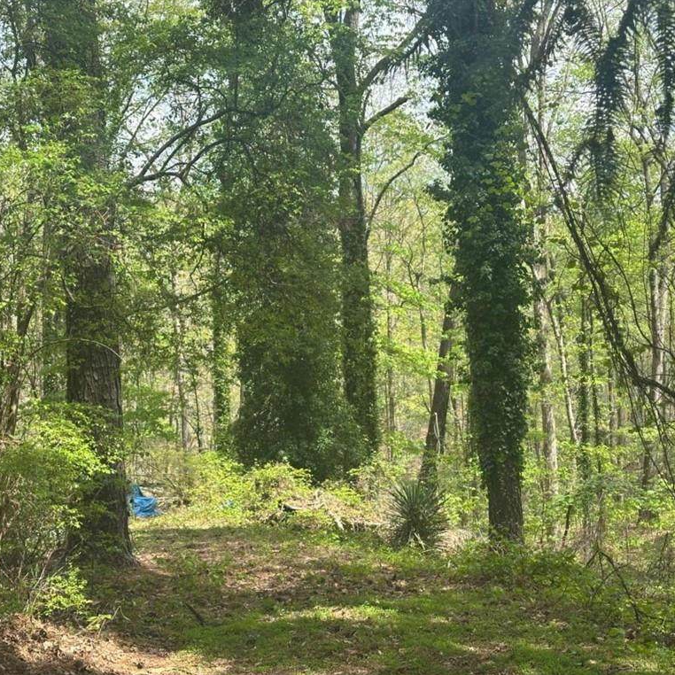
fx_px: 1257
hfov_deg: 30.0
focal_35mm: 57
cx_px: 321
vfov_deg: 30.0
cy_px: 338
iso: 64
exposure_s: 1/1145
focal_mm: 6.86
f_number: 1.78
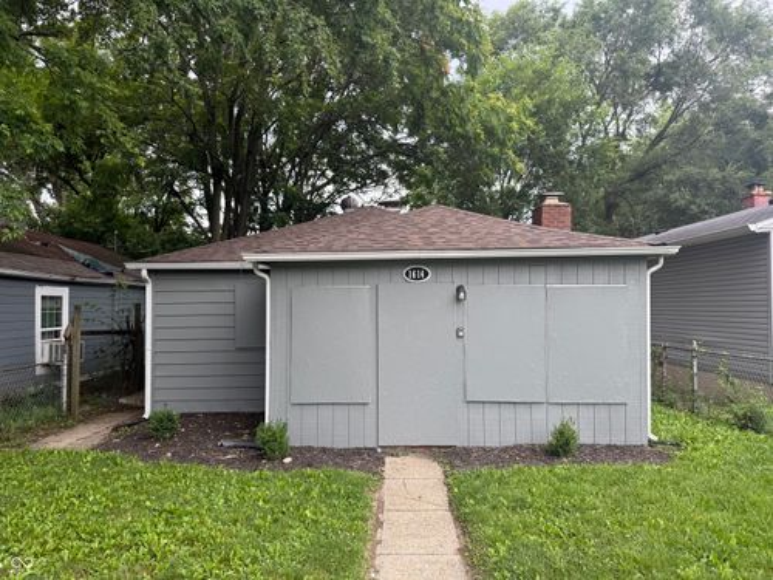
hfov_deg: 71.6
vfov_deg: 56.8
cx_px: 386
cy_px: 290
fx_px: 536
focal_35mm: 24
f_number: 1.78
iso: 80
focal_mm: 6.76
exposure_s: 1/397
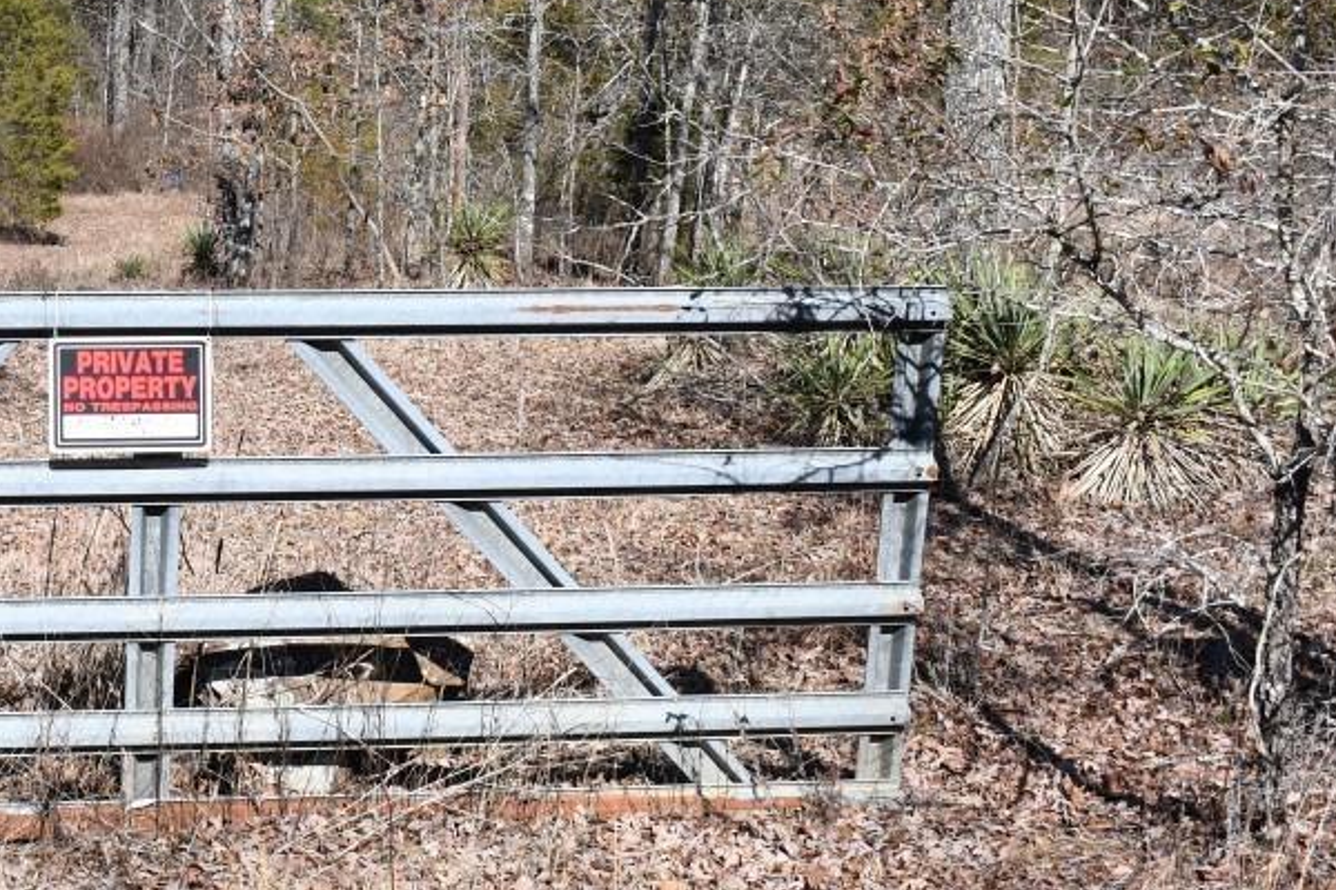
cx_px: 125
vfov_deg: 19.0
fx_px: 2635
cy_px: 216
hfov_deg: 27.4
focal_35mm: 71
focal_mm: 25
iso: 320
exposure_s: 1/800
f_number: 7.1
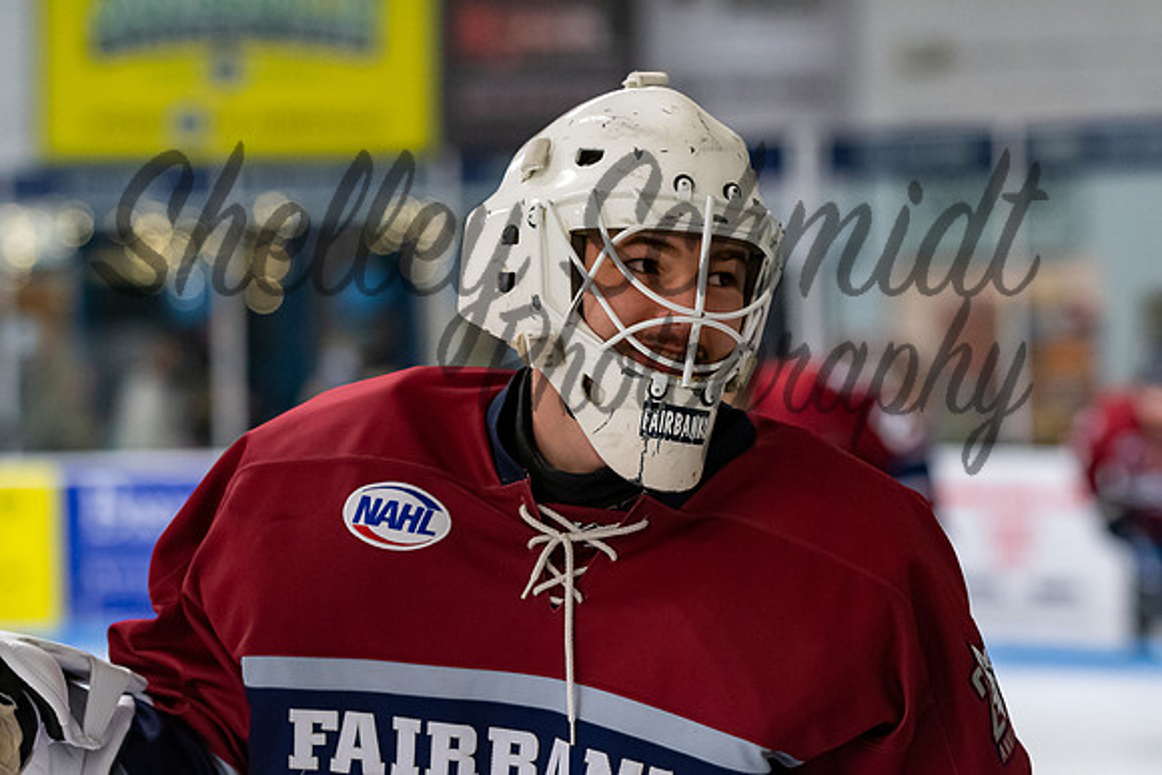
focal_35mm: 174
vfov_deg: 7.9
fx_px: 5608
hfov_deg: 11.8
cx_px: 612
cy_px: 408
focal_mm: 110
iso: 2000
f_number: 3.2
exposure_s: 1/800
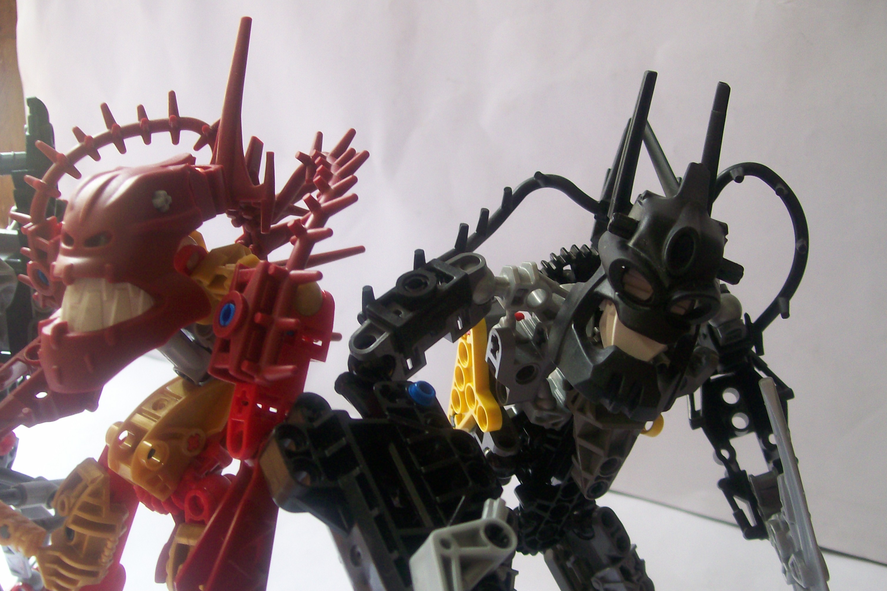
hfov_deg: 50.7
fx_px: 936
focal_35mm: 38
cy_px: 332
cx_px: 446
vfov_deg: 35.0
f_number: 2.7
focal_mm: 6
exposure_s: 1/32
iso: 98
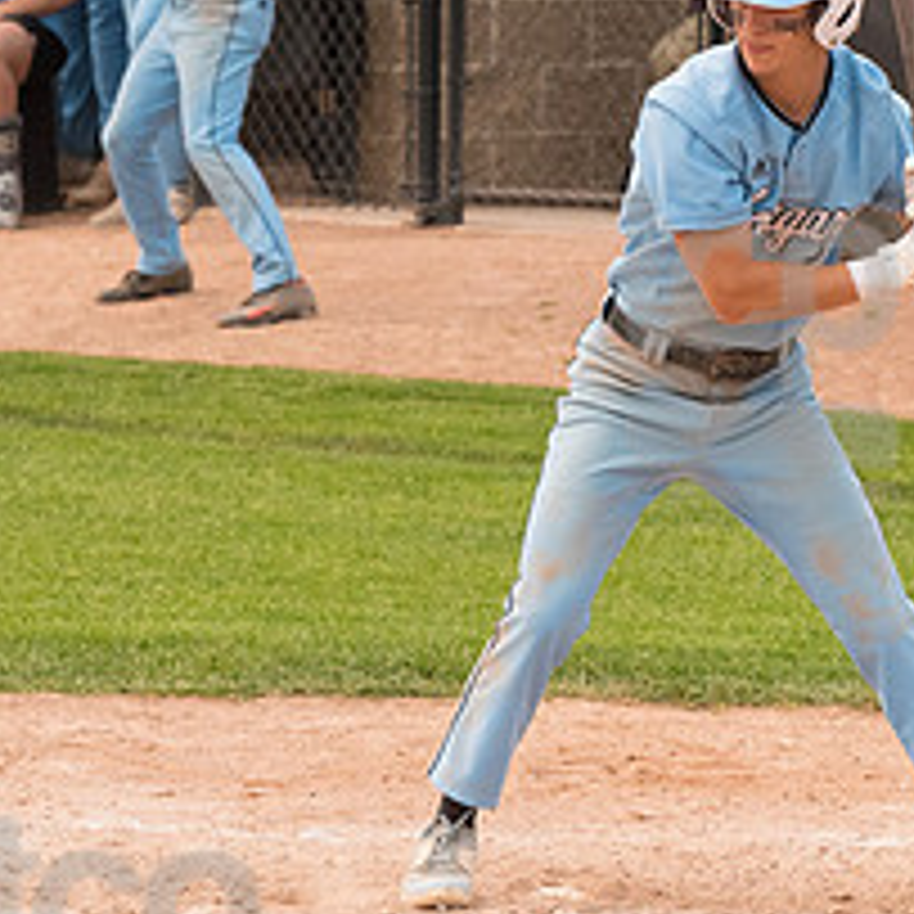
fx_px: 12606
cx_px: 761
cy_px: 347
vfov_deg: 4.2
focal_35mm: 422
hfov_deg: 4.1
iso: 1000
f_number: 5.6
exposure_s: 1/2000
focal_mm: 116
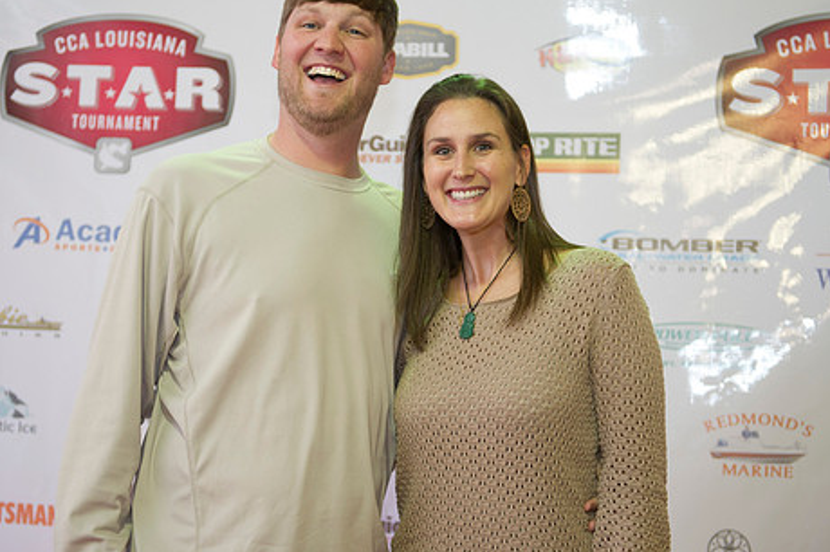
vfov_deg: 21.5
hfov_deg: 31.9
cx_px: 393
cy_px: 242
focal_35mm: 63
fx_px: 1451
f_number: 2.8
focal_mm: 50
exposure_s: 1/80
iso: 1000
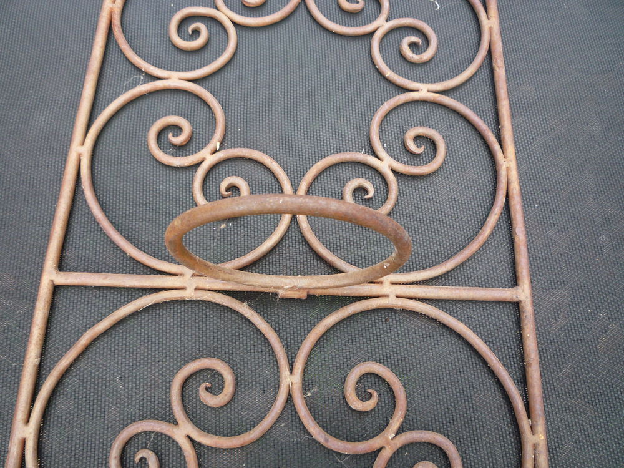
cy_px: 234
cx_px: 312
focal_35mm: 30
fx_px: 541
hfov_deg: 60.0
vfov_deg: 46.8
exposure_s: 1/40
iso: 100
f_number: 3.3
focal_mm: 5.2
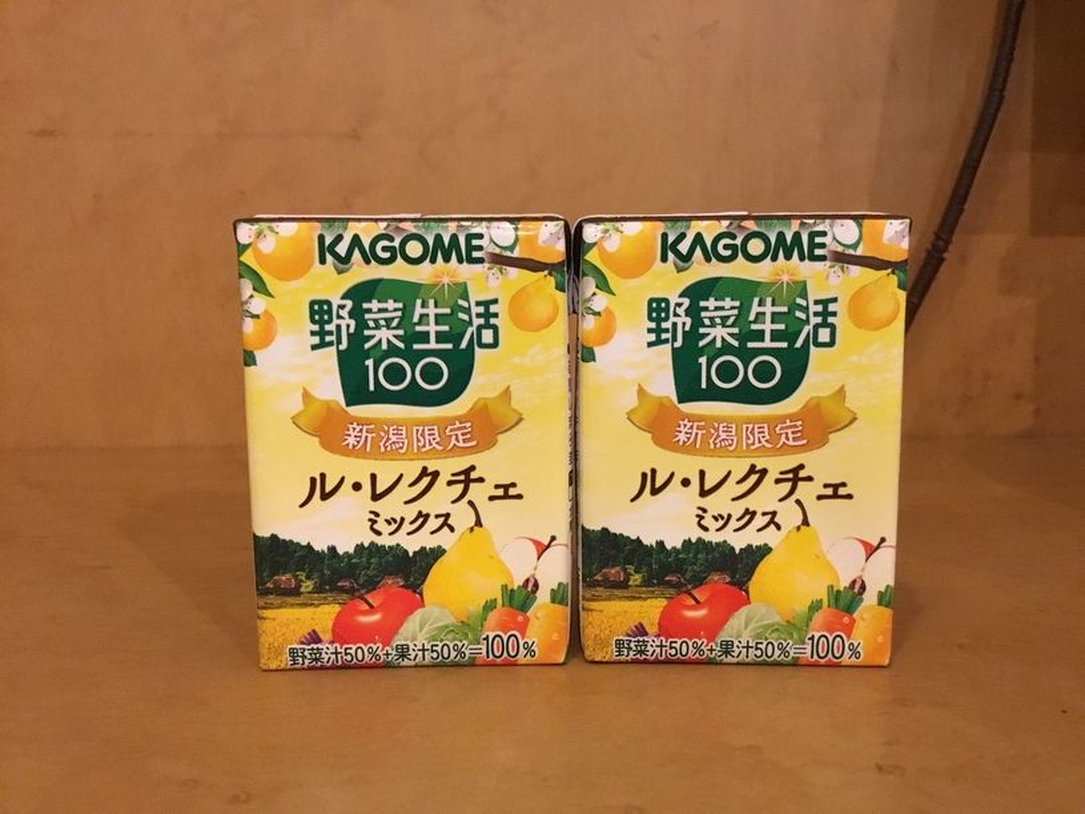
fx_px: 972
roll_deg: +0.2
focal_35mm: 31
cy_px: 407
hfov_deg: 58.4
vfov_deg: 45.4
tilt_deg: -8.9
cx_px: 542
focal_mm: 3.3
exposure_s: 1/30
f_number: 2.4
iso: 160
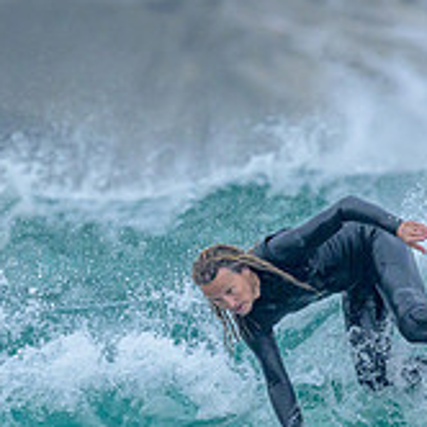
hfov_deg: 0.5
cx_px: 301
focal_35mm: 3259
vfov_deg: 0.5
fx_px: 45482
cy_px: 527
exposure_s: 1/3200
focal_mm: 800
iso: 1250
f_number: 6.3
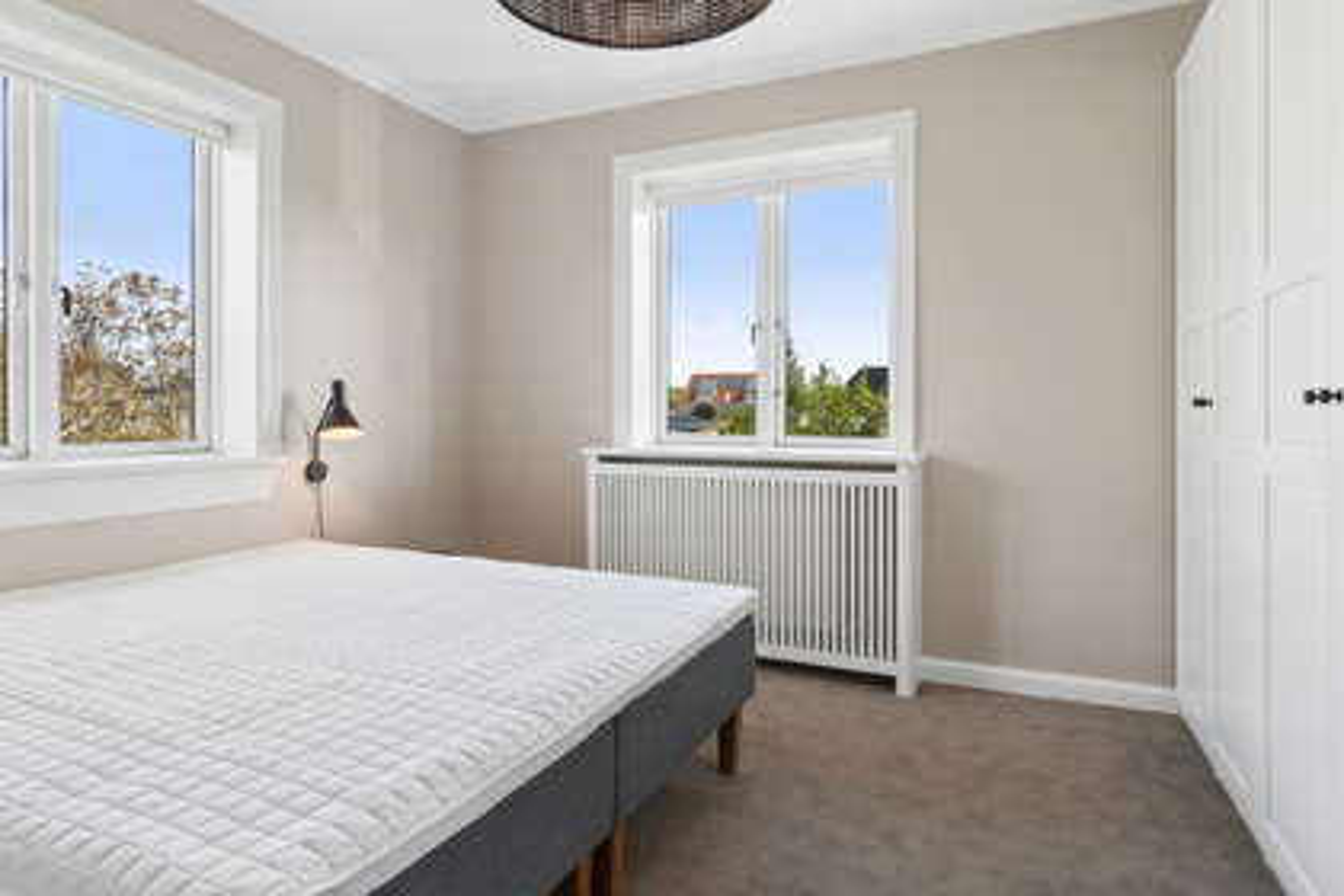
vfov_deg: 63.2
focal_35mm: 20
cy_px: 448
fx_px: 728
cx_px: 672
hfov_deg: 85.4
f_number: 8
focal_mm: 13
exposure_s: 1/80
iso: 200
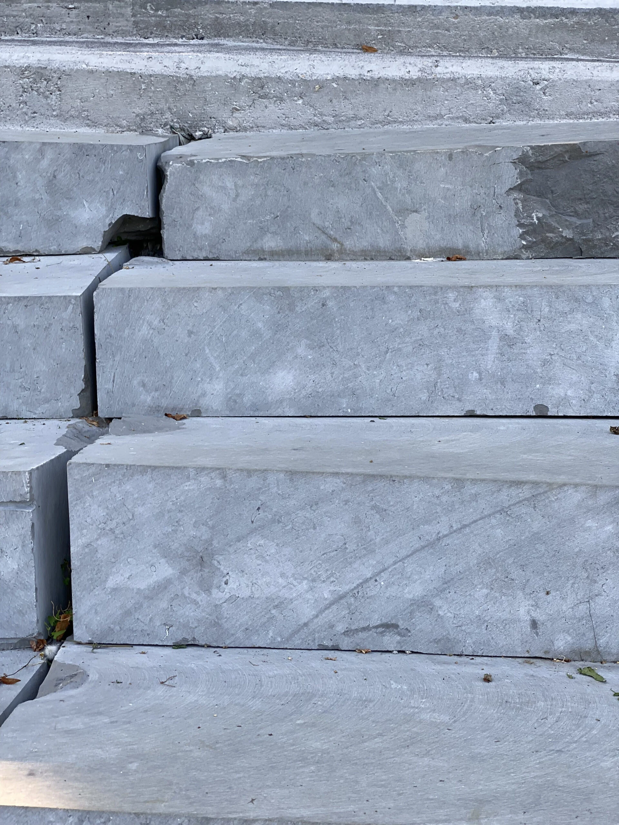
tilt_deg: -15.2
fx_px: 1240
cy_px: 412
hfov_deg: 28.0
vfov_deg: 36.8
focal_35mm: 52
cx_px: 310
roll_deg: -1.6
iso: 20
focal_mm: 6
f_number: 2
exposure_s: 1/130
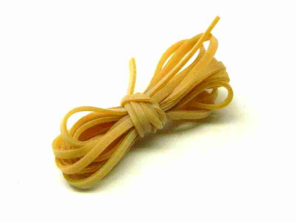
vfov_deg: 21.0
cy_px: 111
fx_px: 599
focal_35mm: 70
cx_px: 148
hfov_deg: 27.8
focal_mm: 12.6
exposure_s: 1/250
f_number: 4
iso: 400
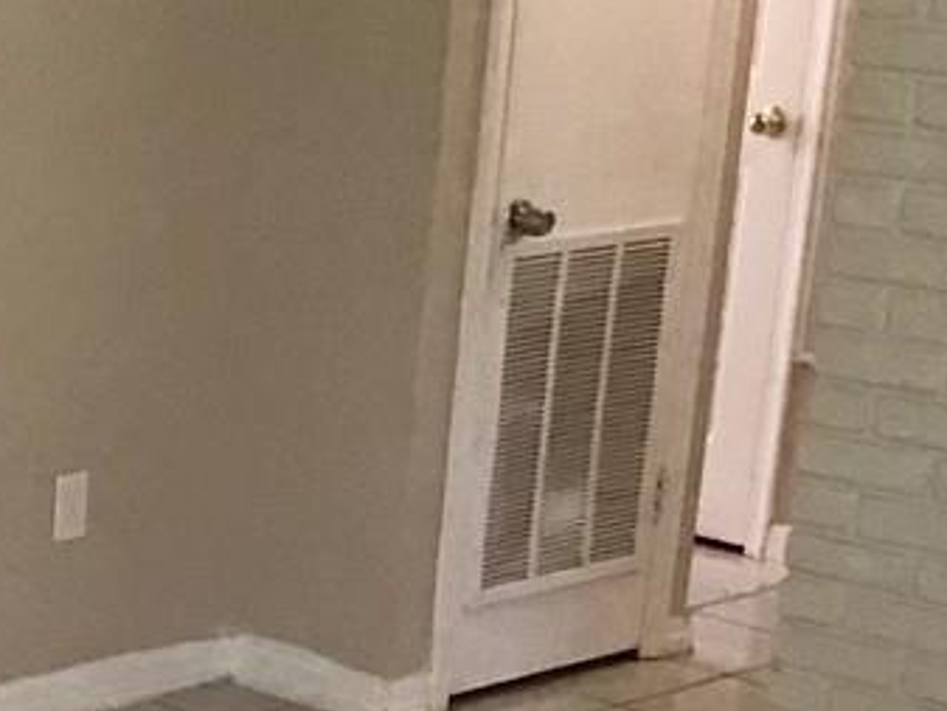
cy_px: 874
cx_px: -444
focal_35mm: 147
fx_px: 4023
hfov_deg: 12.8
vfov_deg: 9.9
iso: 100
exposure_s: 1/30
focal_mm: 3.3
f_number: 2.4
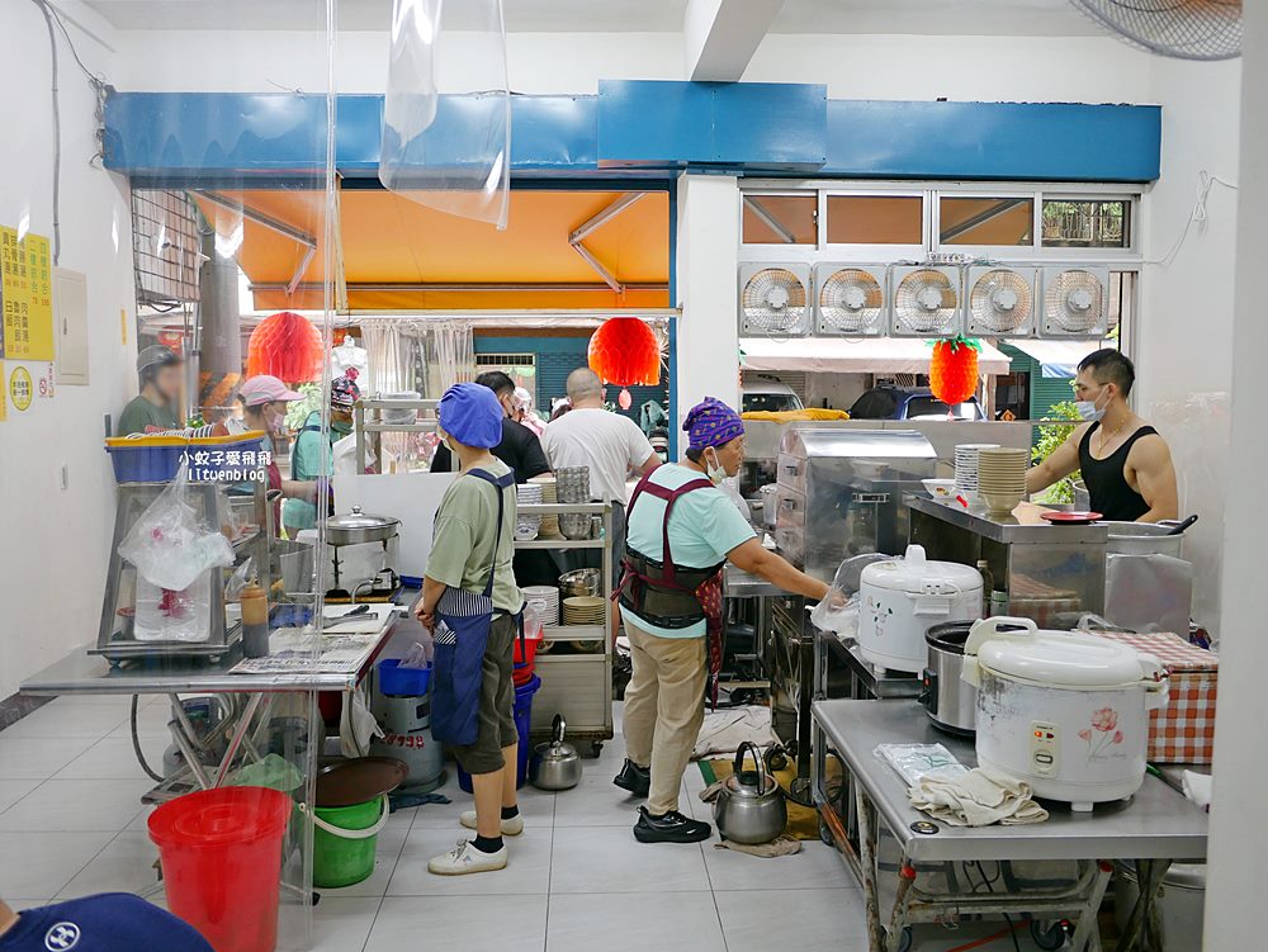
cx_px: 634
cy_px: 476
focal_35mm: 28
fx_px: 1026
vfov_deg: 49.8
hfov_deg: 63.4
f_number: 2.5
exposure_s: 1/60
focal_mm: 14
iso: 250
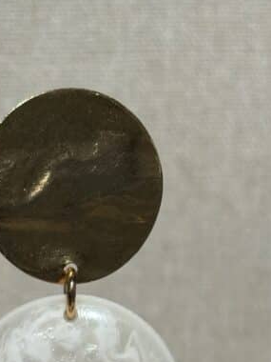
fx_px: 1461
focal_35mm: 140
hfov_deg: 10.4
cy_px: 434
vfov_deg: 13.7
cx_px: -75
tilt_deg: -7.2
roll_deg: -1.8
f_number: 1.6
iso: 40
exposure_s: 1/3534
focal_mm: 5.96
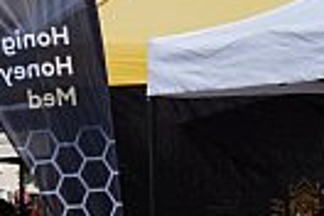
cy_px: 50
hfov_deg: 6.3
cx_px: -648
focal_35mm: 303
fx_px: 2727
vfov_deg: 4.5
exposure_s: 1/400
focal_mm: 50
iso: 100
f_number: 9
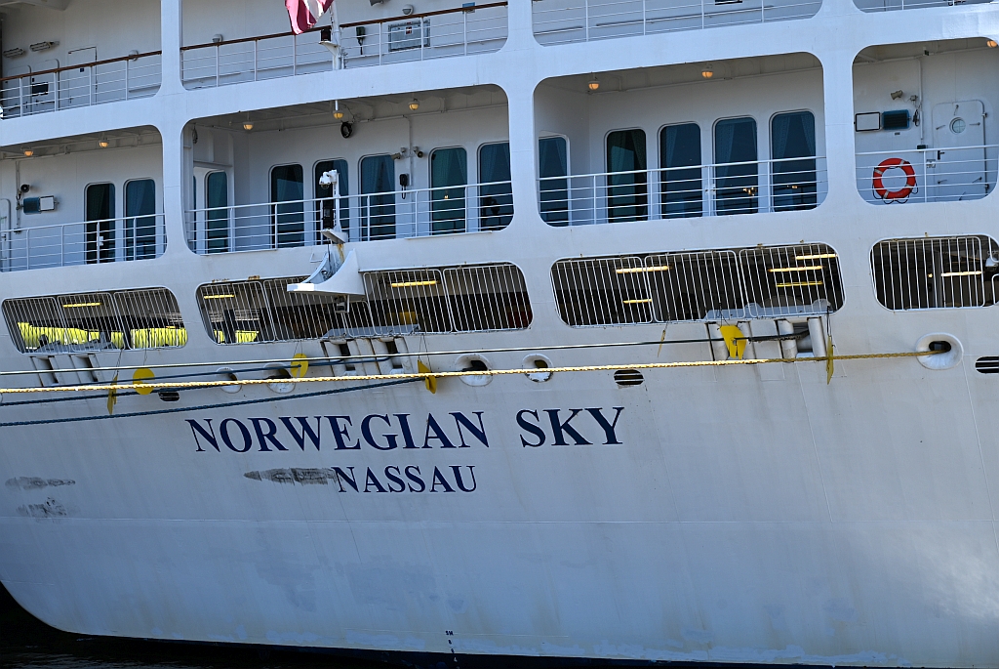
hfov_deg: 28.8
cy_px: 334
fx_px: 1944
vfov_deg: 19.5
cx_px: 500
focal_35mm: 70
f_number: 6.3
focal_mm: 70
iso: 100
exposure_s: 1/320
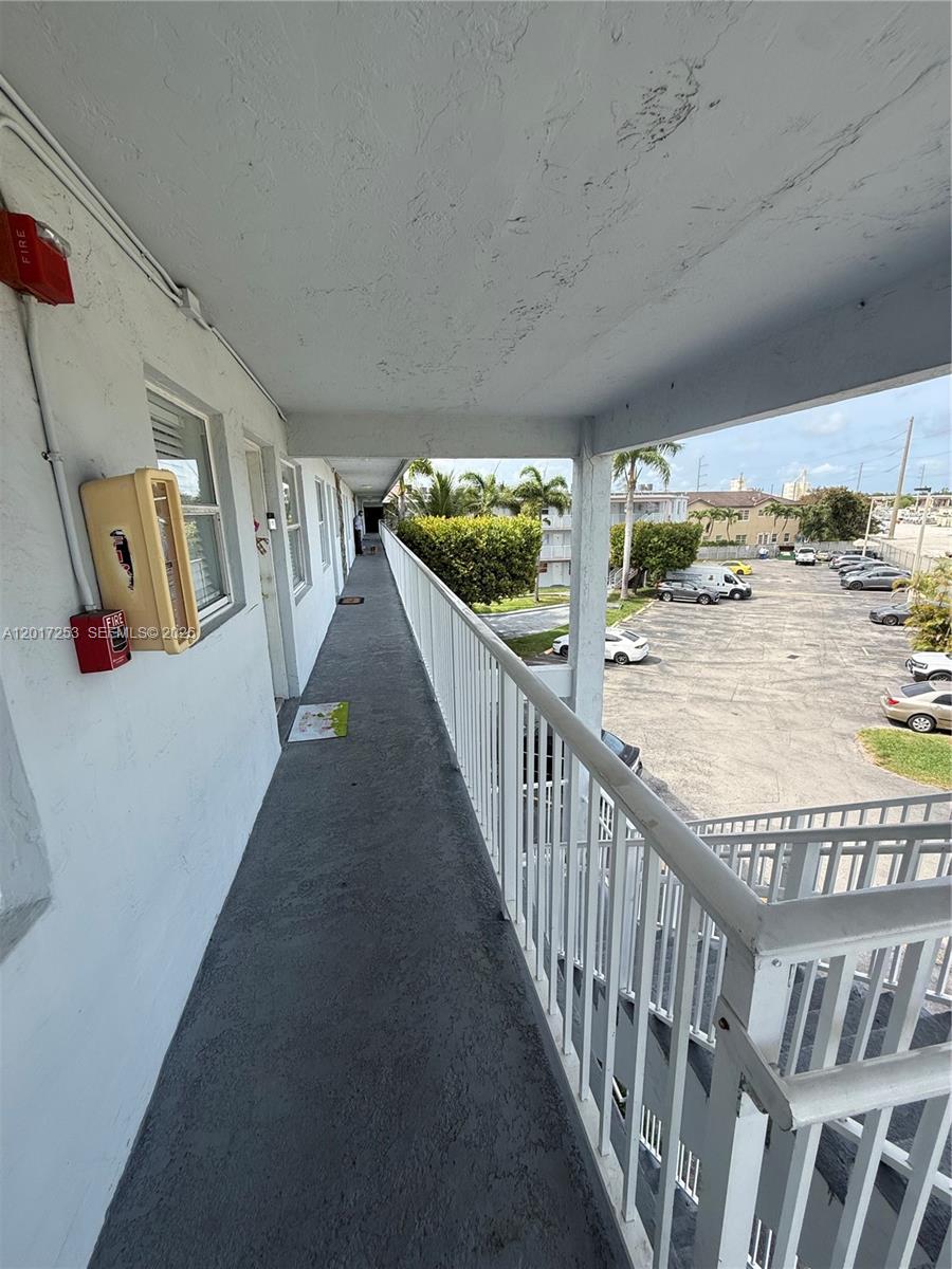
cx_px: 476
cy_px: 634
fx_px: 513
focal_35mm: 14
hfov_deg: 85.7
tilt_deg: -9.7
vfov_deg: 102.1
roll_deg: +0.1
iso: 50
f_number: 2.2
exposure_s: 1/970
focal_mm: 2.22
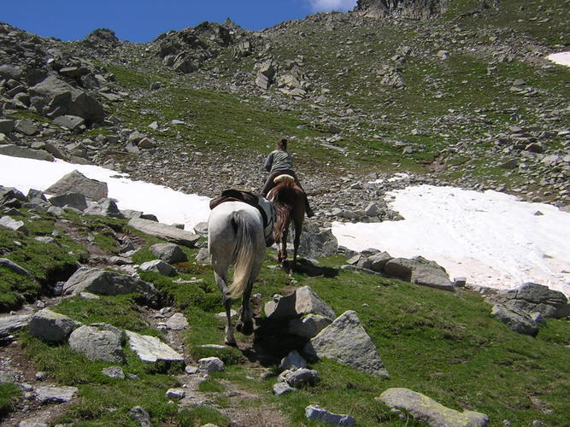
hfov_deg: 51.4
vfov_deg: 39.6
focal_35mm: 36
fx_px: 593
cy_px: 214
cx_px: 285
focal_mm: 4.7
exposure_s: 1/520
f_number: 5.2
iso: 100
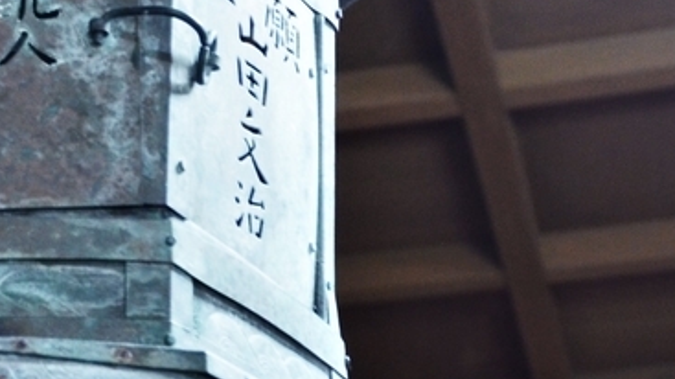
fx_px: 2660
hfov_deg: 13.7
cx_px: -276
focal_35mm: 149
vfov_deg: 8.1
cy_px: 115
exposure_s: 1/13
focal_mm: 29
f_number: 6.3
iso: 800
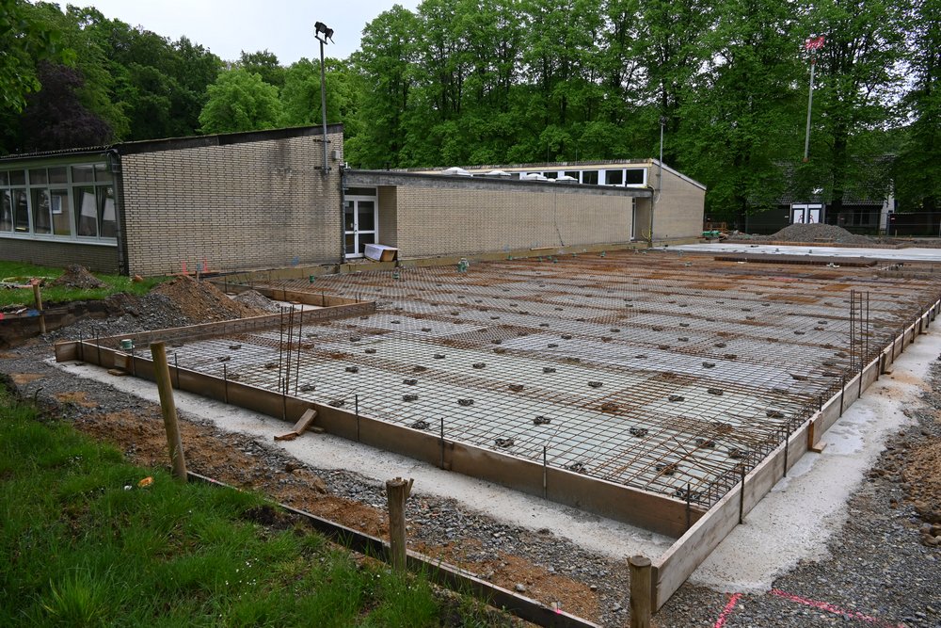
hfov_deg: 67.4
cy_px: 314
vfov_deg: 47.9
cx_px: 470
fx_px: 706
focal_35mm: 27
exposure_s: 1/500
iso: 400
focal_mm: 18
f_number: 5.6
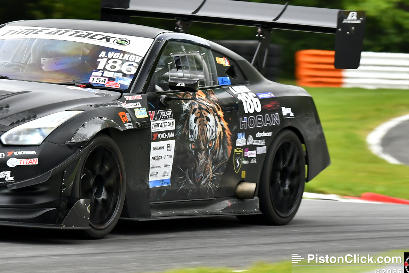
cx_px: 83
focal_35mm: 331
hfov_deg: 6.2
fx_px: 3760
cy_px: 110
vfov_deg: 4.2
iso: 900
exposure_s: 1/200
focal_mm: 130
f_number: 5
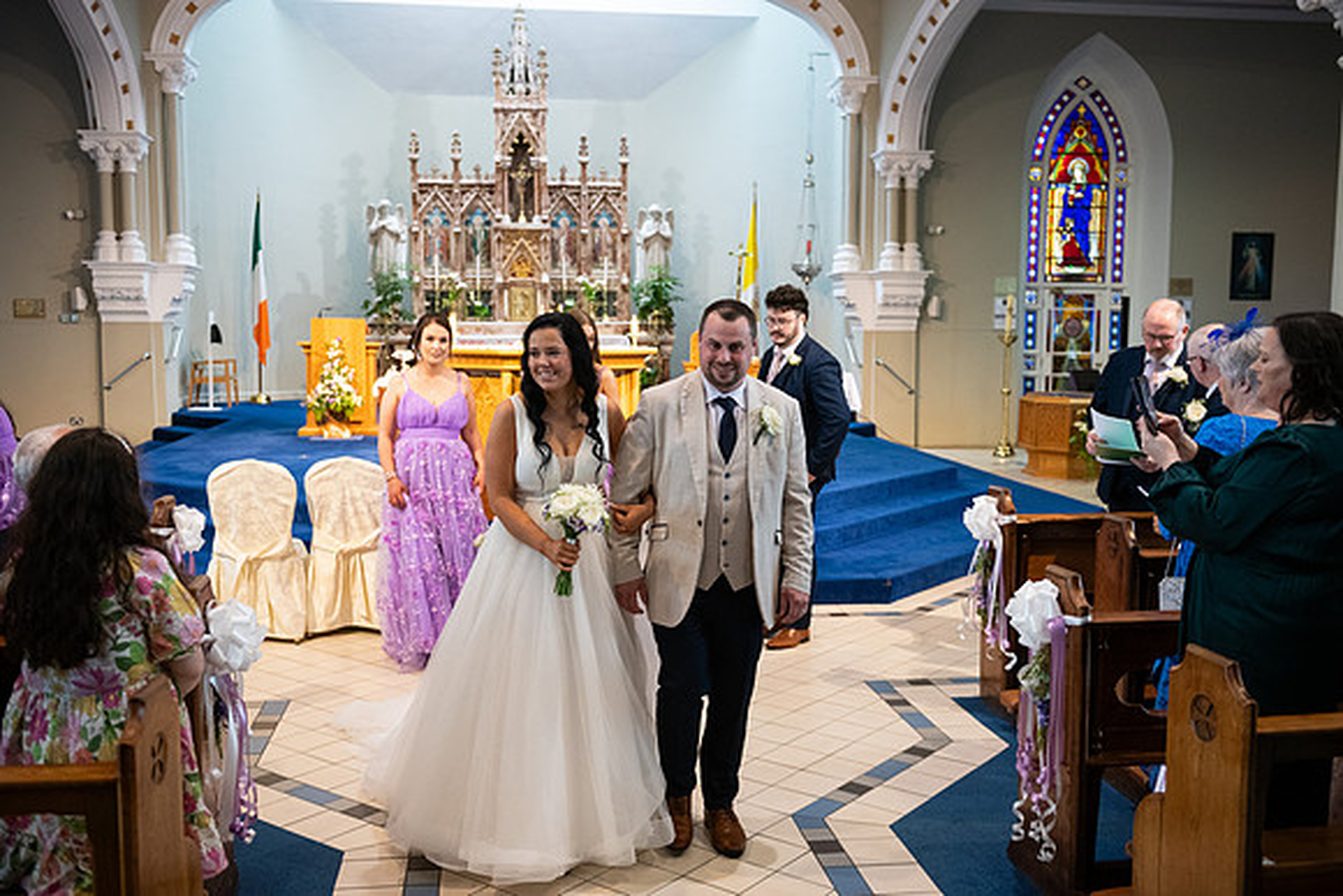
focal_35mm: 34
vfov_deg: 38.9
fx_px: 1269
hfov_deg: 55.8
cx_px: 672
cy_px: 448
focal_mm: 34
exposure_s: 1/160
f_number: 3.5
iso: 1000
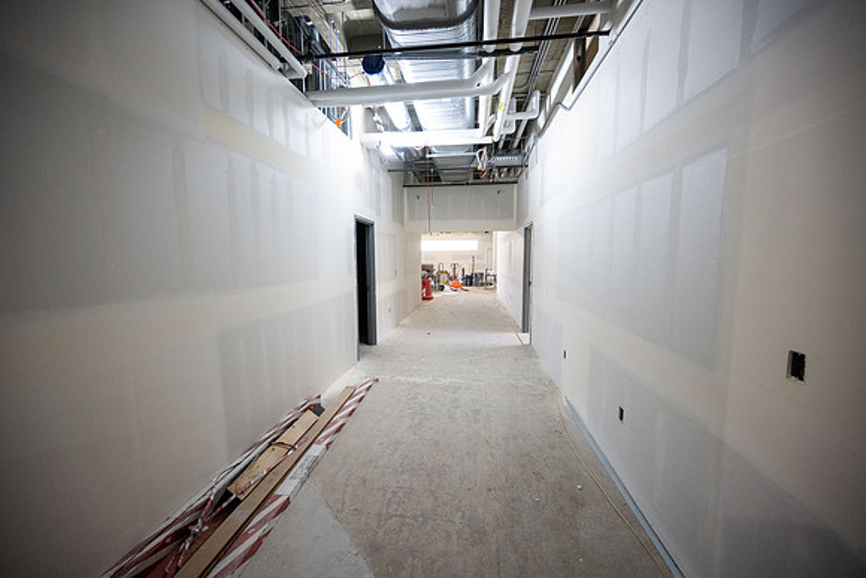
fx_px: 337
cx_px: 433
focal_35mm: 14
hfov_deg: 104.2
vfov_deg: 81.2
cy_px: 289
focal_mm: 14
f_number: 4
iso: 4000
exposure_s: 1/100
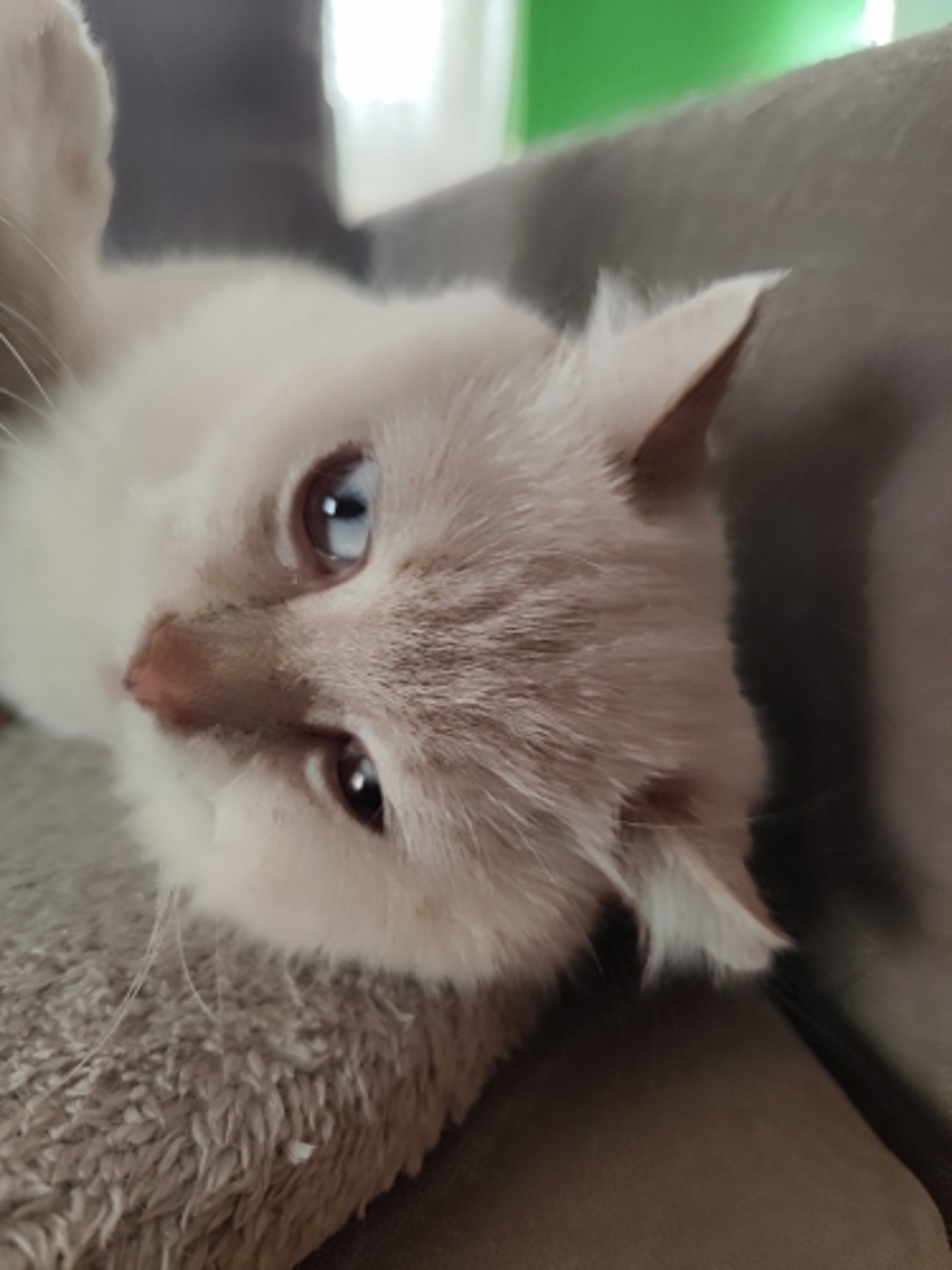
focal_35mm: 23
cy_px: 635
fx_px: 843
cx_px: 476
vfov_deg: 73.9
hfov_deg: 58.9
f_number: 1.65
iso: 320
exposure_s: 1/100
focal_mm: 6.19
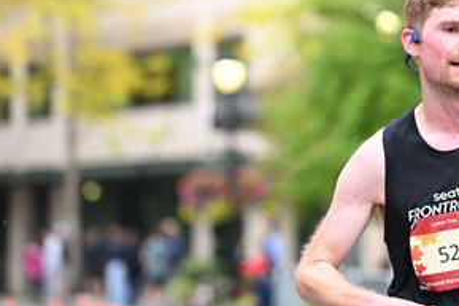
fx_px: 3036
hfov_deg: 8.6
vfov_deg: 5.8
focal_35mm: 238
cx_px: 330
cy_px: 55
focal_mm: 125
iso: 1250
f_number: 2.8
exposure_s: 1/1250
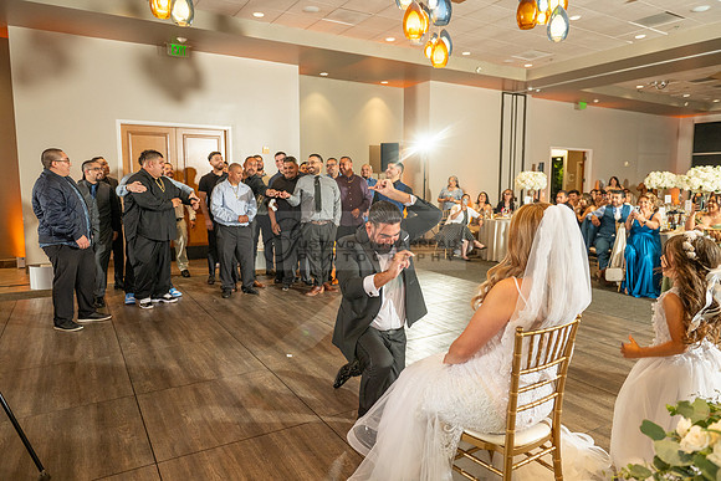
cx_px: 360
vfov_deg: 53.2
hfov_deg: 73.7
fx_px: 481
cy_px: 240
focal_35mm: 24
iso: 800
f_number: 3.5
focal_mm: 24
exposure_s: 1/160
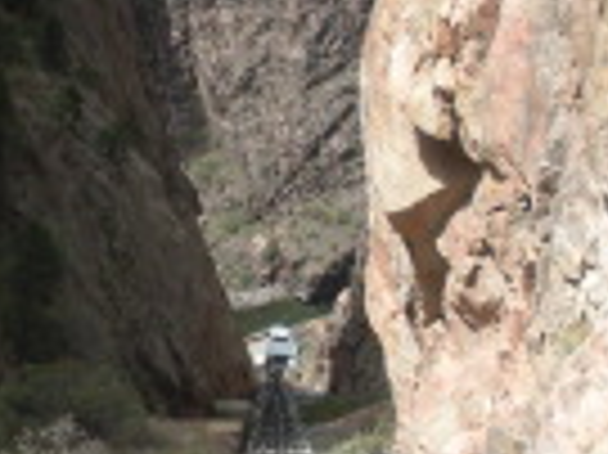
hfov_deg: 16.1
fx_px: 2141
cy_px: 225
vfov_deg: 12.1
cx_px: 189
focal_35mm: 122
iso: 64
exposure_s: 1/413
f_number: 3.5
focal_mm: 6.3
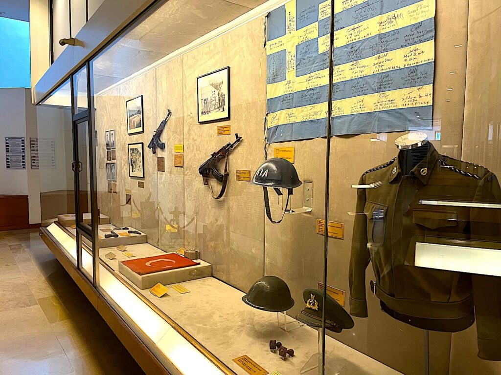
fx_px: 376
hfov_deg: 67.3
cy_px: 188
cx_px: 250
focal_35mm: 26
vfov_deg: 53.1
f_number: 1.6
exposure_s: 1/50
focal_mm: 5.1
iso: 250
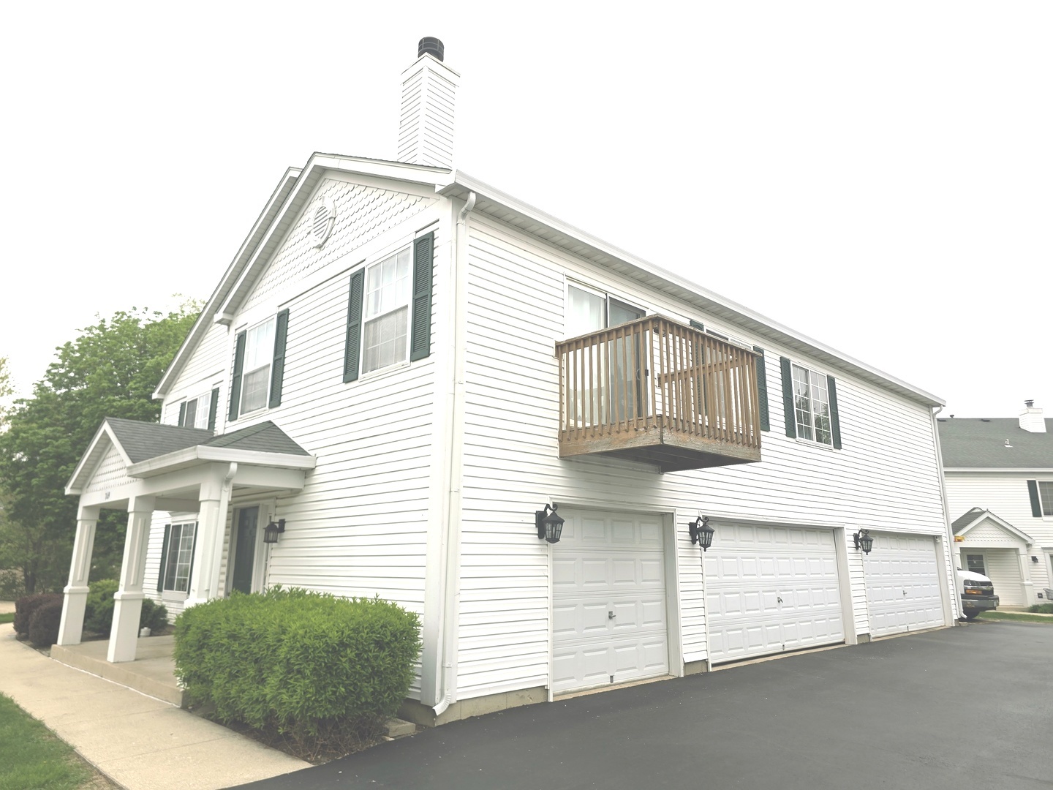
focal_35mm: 23
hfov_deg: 73.9
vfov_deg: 58.9
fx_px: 700
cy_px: 395
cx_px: 526
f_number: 1.7
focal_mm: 6.3
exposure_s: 1/370
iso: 12
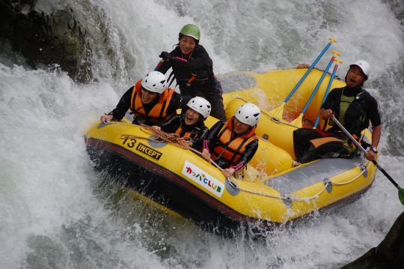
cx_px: 202
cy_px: 134
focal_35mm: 202
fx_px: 2270
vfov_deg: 6.8
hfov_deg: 10.2
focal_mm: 135
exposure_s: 1/500
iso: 450
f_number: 5.6
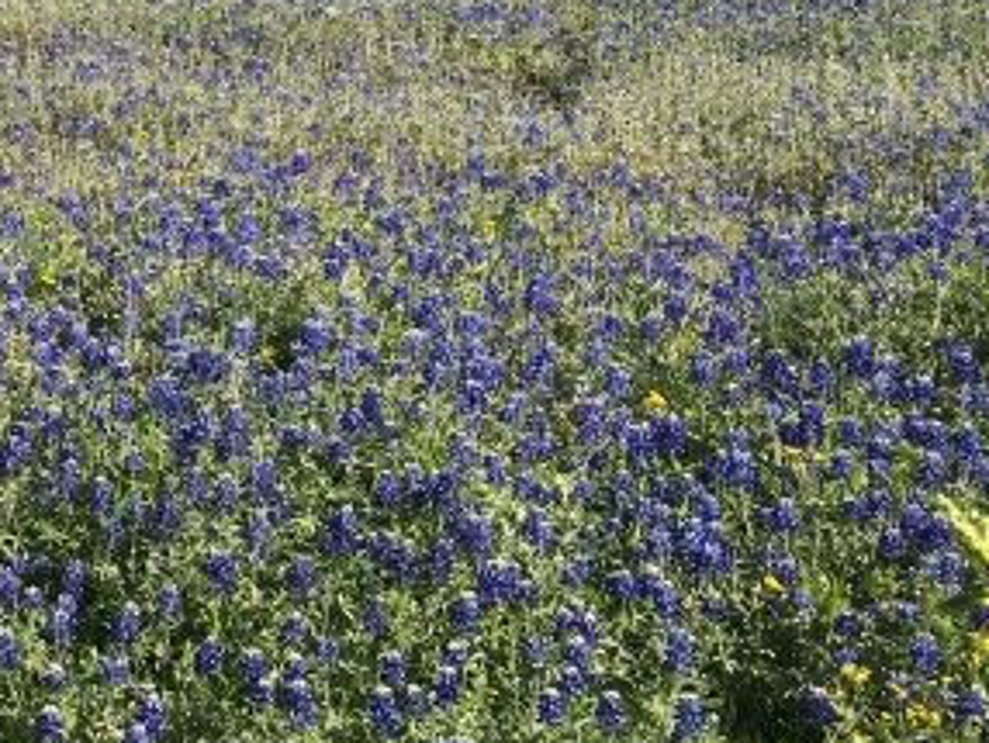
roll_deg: +0.4
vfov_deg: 18.0
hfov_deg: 22.8
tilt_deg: -2.4
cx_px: -69
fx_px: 2316
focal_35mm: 81
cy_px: 117
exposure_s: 1/1166
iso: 25
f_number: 2.2
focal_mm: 4.15
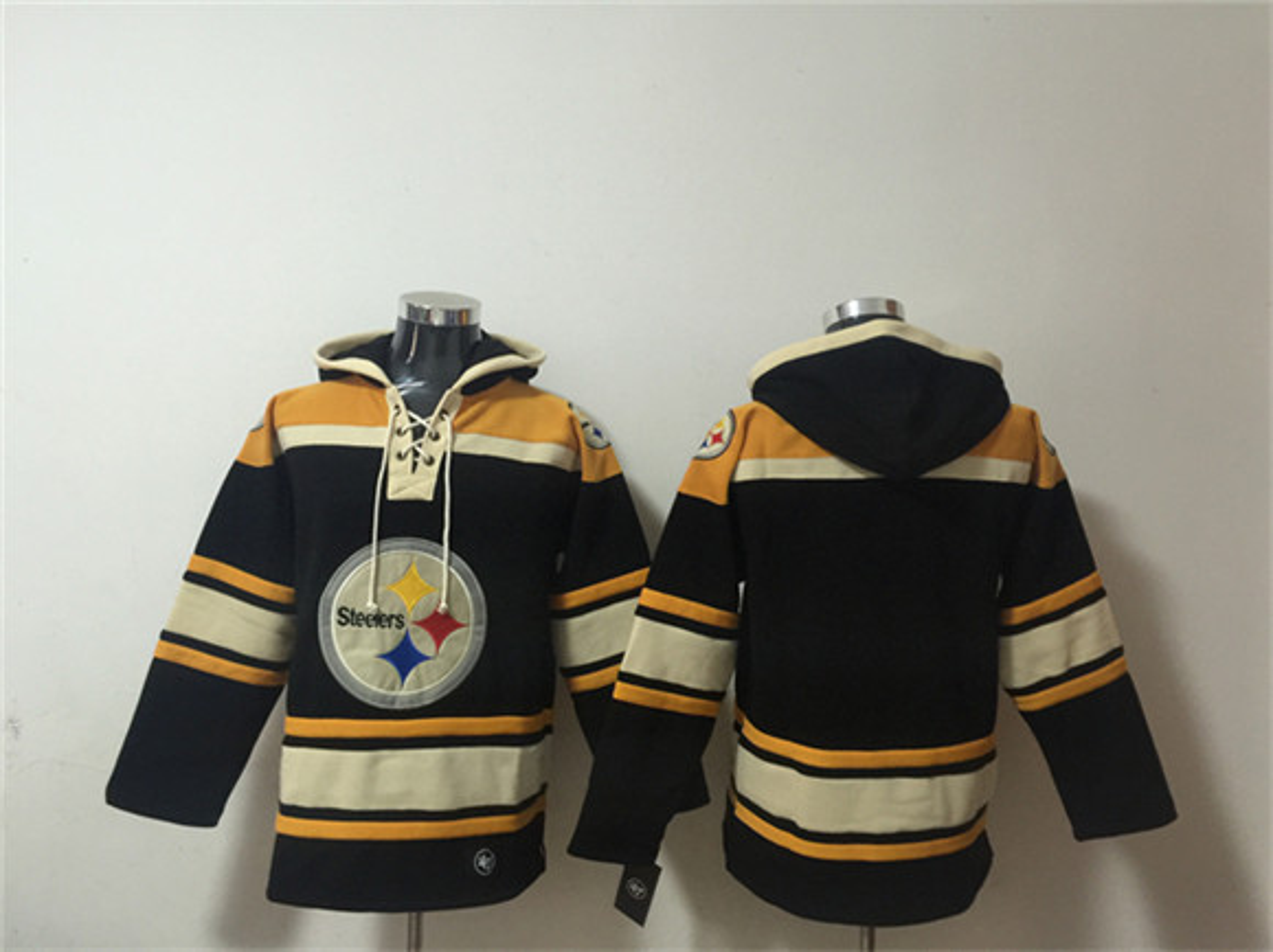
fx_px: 1066
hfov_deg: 61.7
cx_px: 636
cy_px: 476
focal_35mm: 29
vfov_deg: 48.2
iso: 125
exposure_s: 1/10
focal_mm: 4.15
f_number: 2.2
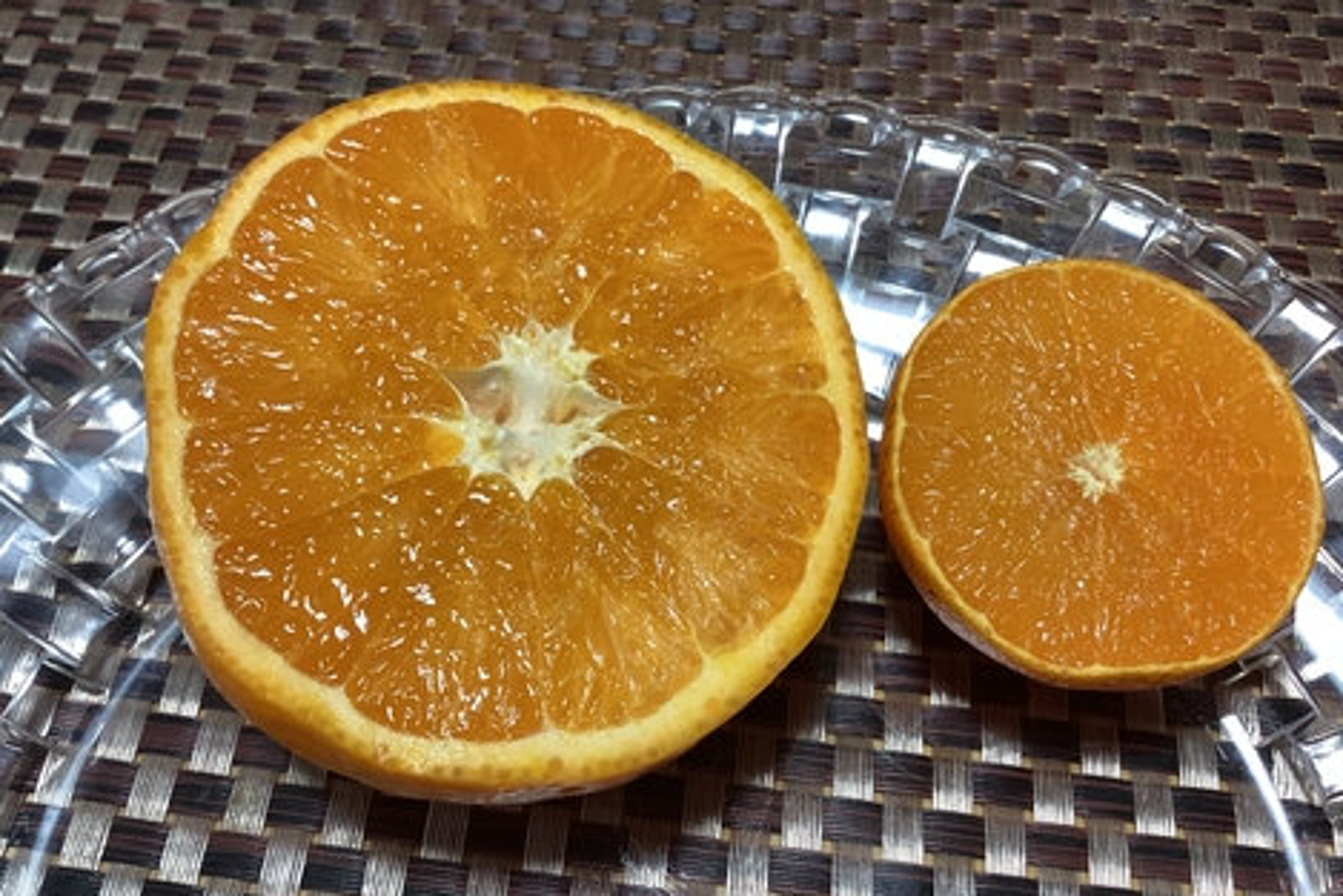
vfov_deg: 40.0
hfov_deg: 57.2
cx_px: 679
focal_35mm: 33
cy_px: 461
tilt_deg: -59.1
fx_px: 1231
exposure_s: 1/60
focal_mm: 3.3
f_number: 2.4
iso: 160
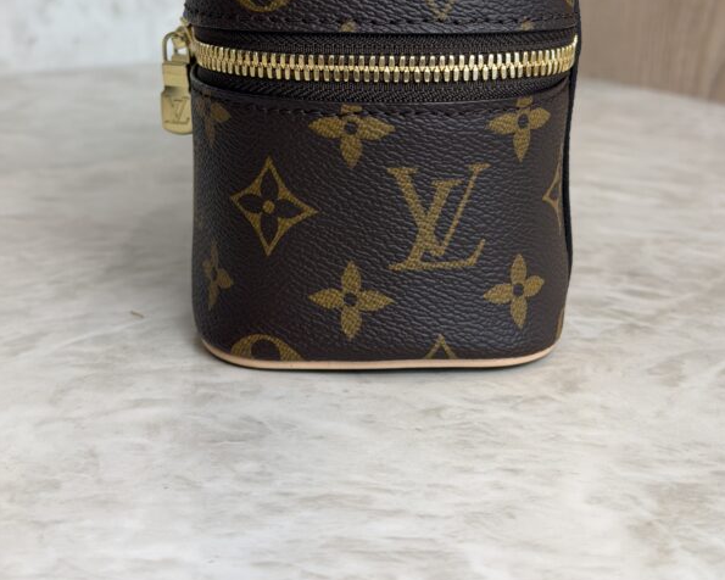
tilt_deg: -11.2
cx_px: 362
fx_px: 1352
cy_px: 110
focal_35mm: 63
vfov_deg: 23.8
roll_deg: -0.8
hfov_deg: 30.0
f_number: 1.78
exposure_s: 1/120
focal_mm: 6.76
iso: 80
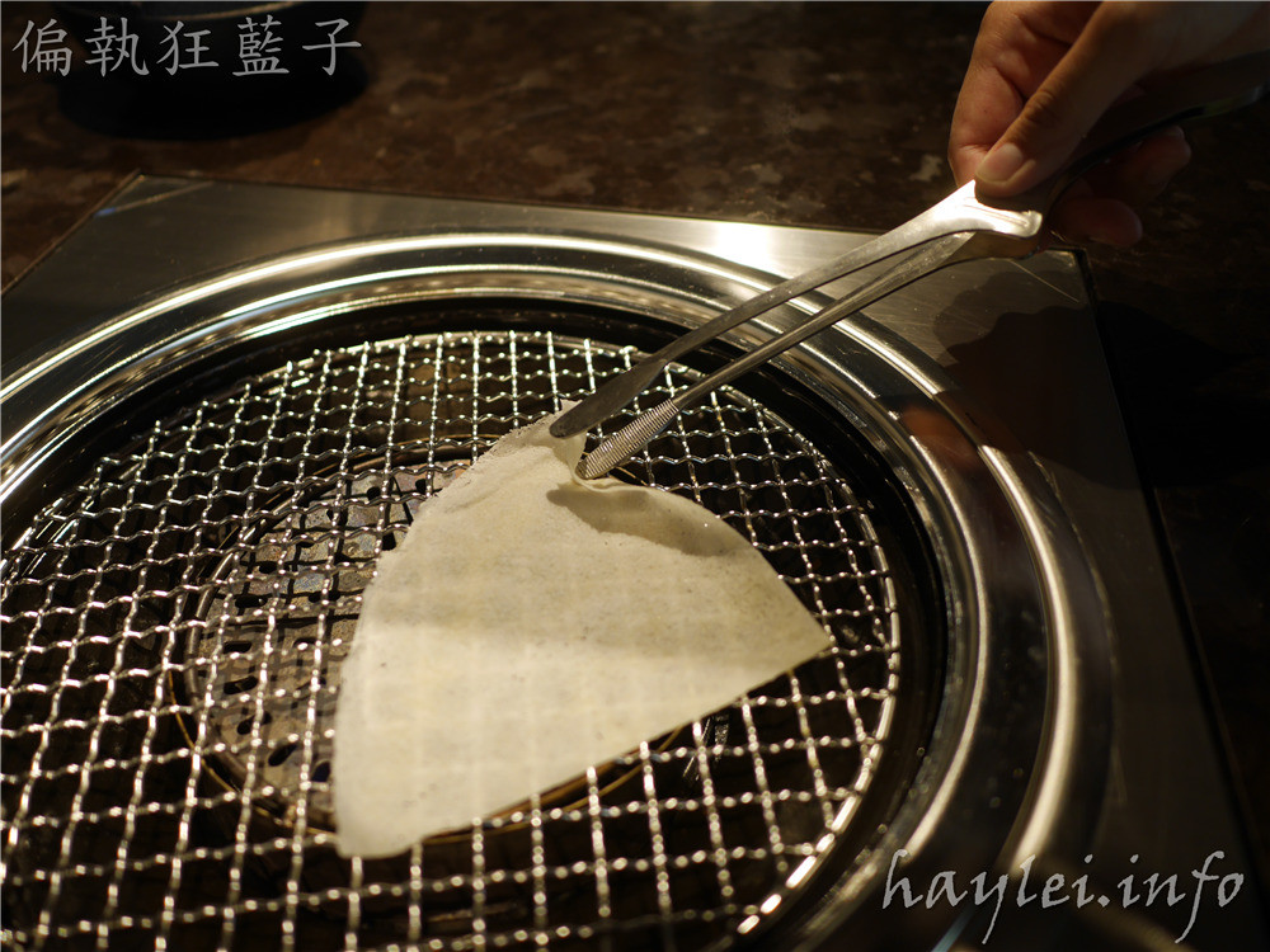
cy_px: 476
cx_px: 635
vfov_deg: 46.8
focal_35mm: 30
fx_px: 1101
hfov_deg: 60.0
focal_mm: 15
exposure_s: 1/80
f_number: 1.7
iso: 200
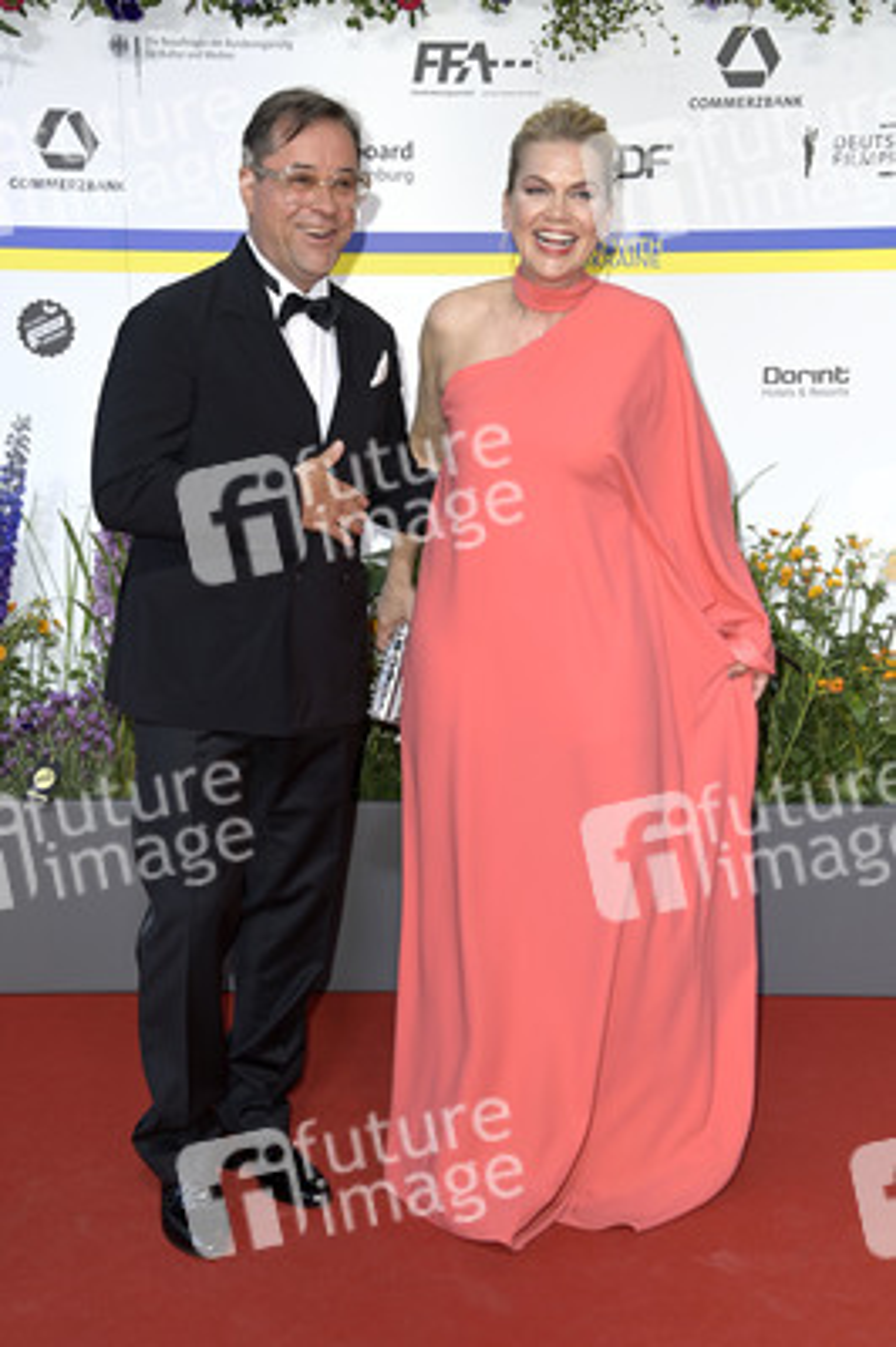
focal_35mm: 58
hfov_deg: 23.3
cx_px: 448
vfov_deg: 34.5
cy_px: 674
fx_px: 2169
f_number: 6.3
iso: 640
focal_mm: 58
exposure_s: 1/200
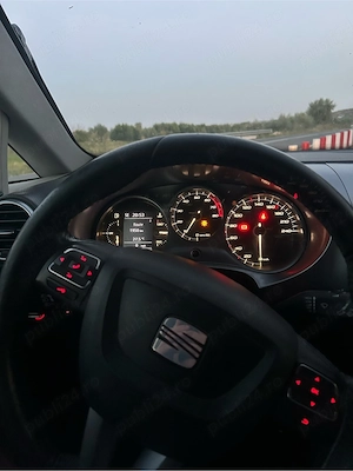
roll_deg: +2.3
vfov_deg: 67.3
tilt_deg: -15.7
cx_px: 176
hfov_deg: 53.1
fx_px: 354
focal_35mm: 26
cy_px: 236
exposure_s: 1/26
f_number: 1.5
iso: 640
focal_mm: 5.7
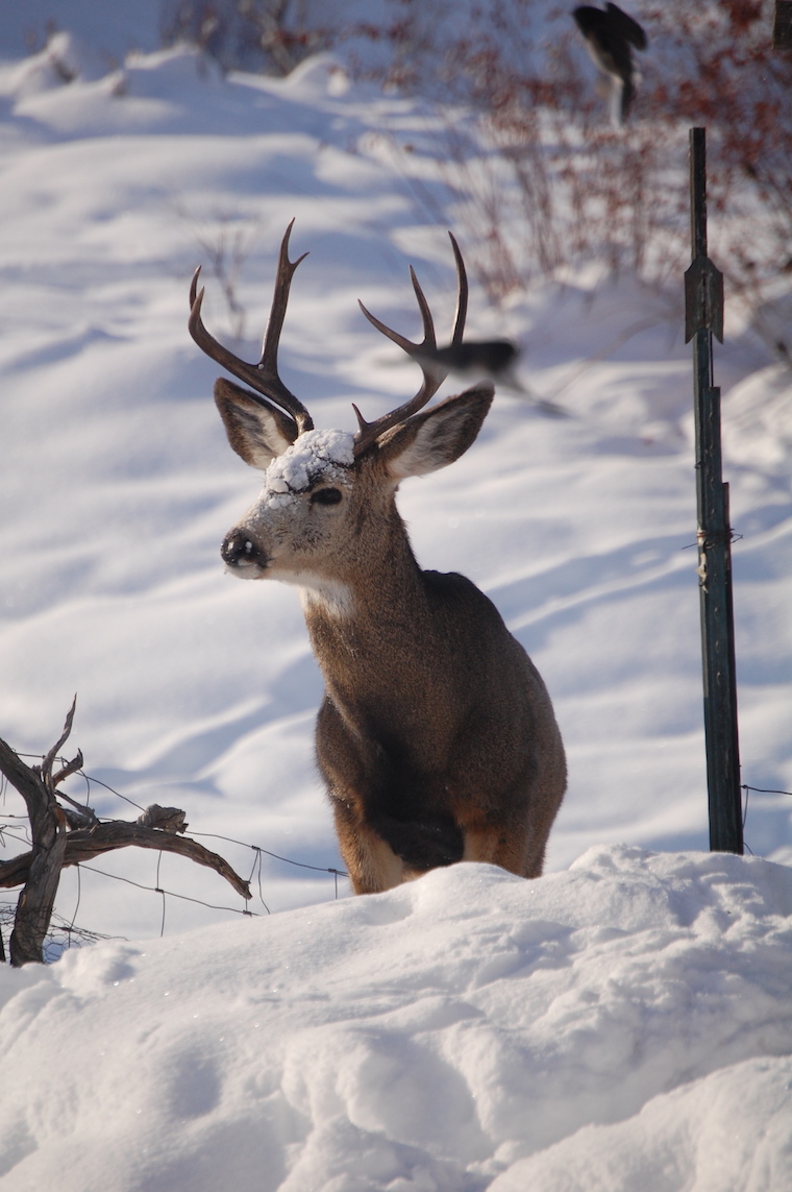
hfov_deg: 4.6
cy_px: 596
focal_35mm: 300
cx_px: 396
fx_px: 9917
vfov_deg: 6.9
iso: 400
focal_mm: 200
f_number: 5.6
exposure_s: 1/1600
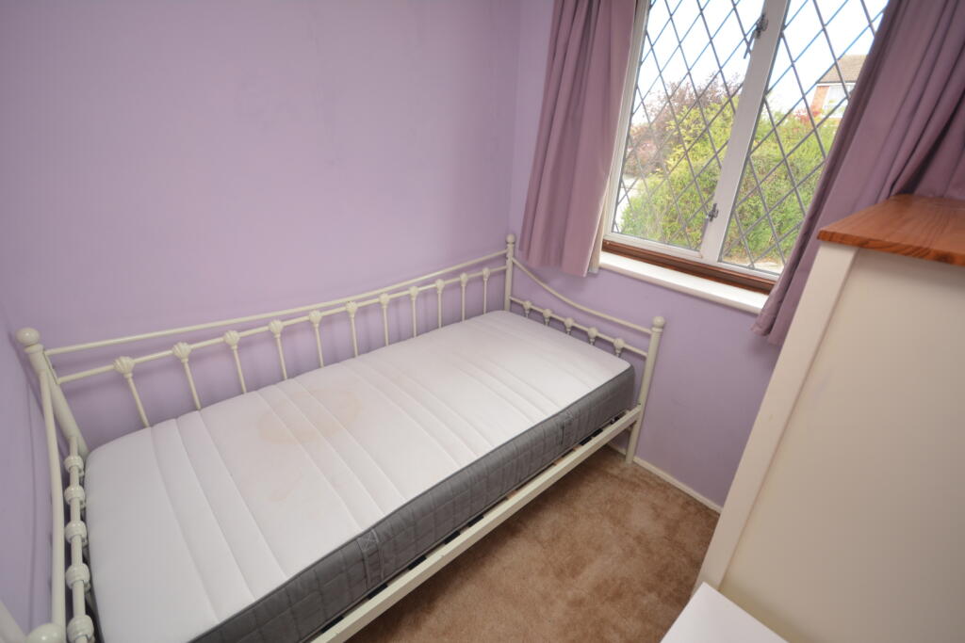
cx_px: 482
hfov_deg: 100.4
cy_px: 322
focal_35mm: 15
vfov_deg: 77.3
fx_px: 402
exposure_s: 1/60
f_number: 4
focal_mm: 10
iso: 220
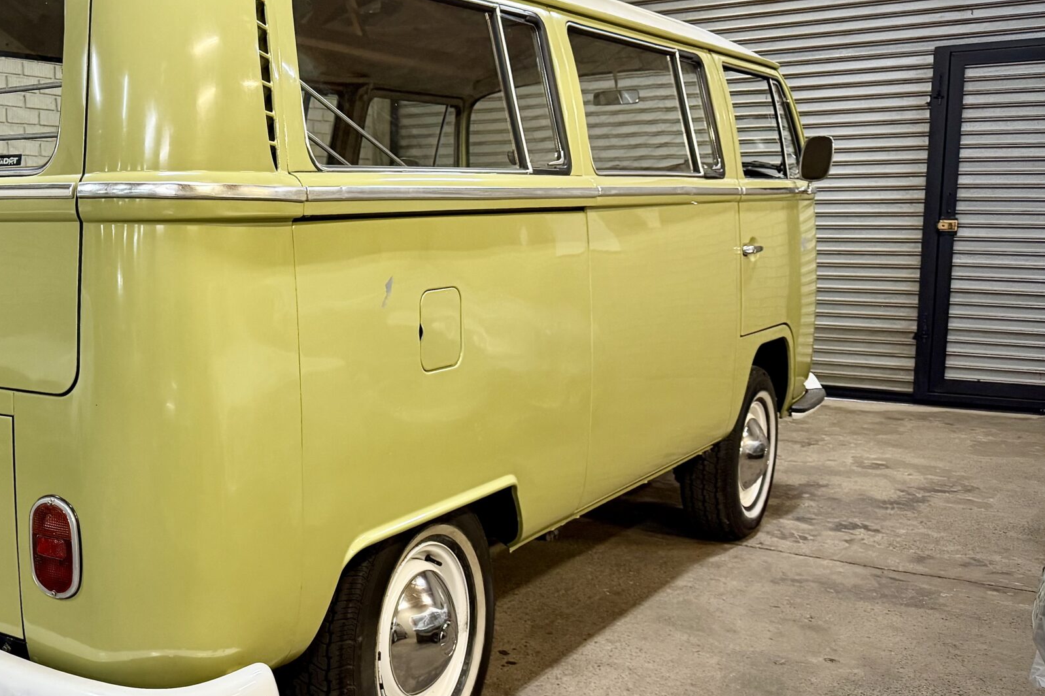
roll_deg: +0.9
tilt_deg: -8.0
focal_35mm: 40
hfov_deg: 46.4
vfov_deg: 33.4
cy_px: 361
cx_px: 237
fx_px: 1161
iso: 320
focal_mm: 6.76
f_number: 1.78
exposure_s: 1/50
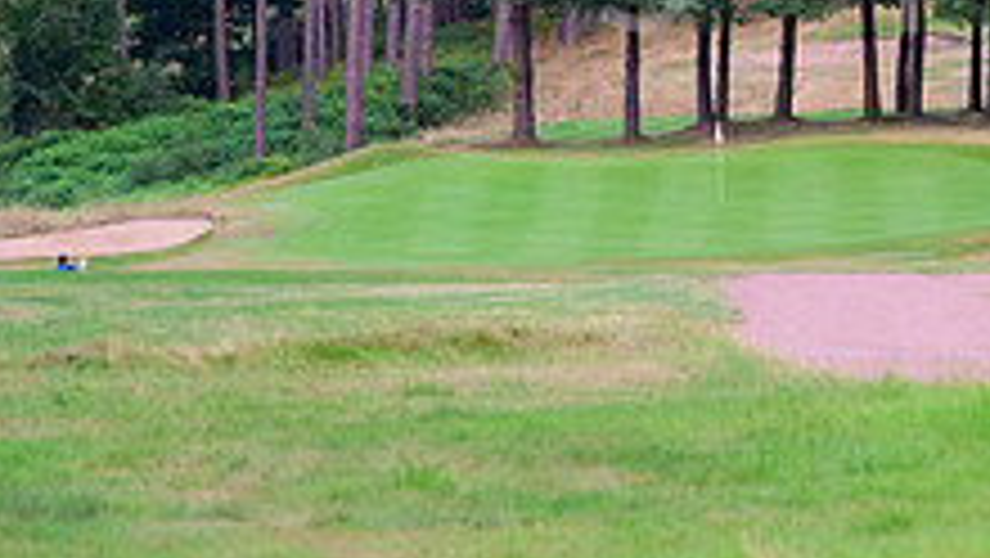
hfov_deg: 3.9
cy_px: -295
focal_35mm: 552
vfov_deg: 2.2
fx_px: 14498
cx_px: 644
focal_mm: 200
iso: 1000
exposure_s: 1/1600
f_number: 5.6
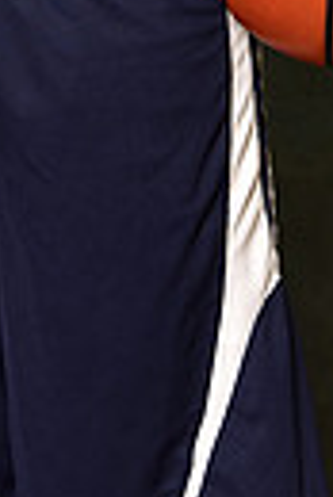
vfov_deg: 3.8
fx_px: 7417
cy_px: -451
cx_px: -117
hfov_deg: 2.6
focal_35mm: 536
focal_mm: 120
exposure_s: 1/200
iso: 320
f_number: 4.5
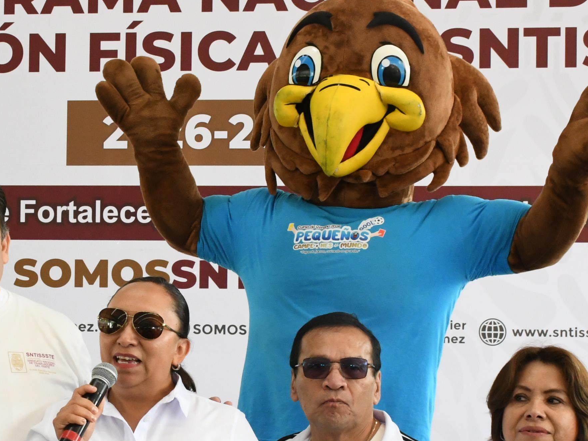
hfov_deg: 21.3
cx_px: 133
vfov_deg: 16.2
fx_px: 1546
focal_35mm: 91
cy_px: 322
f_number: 13
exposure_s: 1/100
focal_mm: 27
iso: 2500
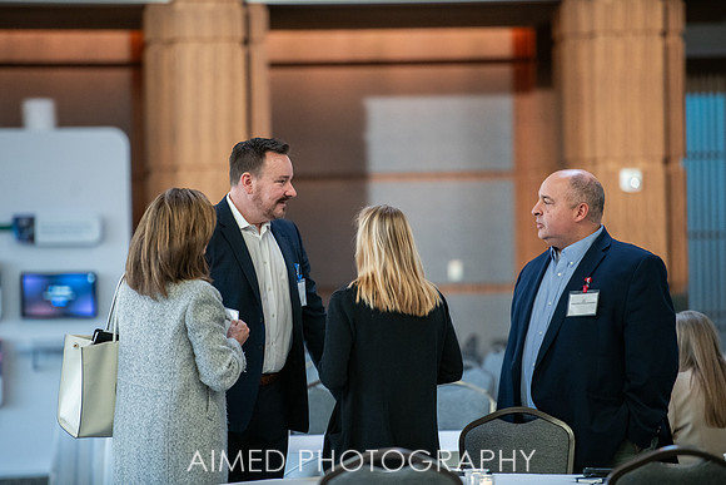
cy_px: 242
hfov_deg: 10.1
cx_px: 363
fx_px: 4124
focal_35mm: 204
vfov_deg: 6.7
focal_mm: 200
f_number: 2.8
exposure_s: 1/200
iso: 1600
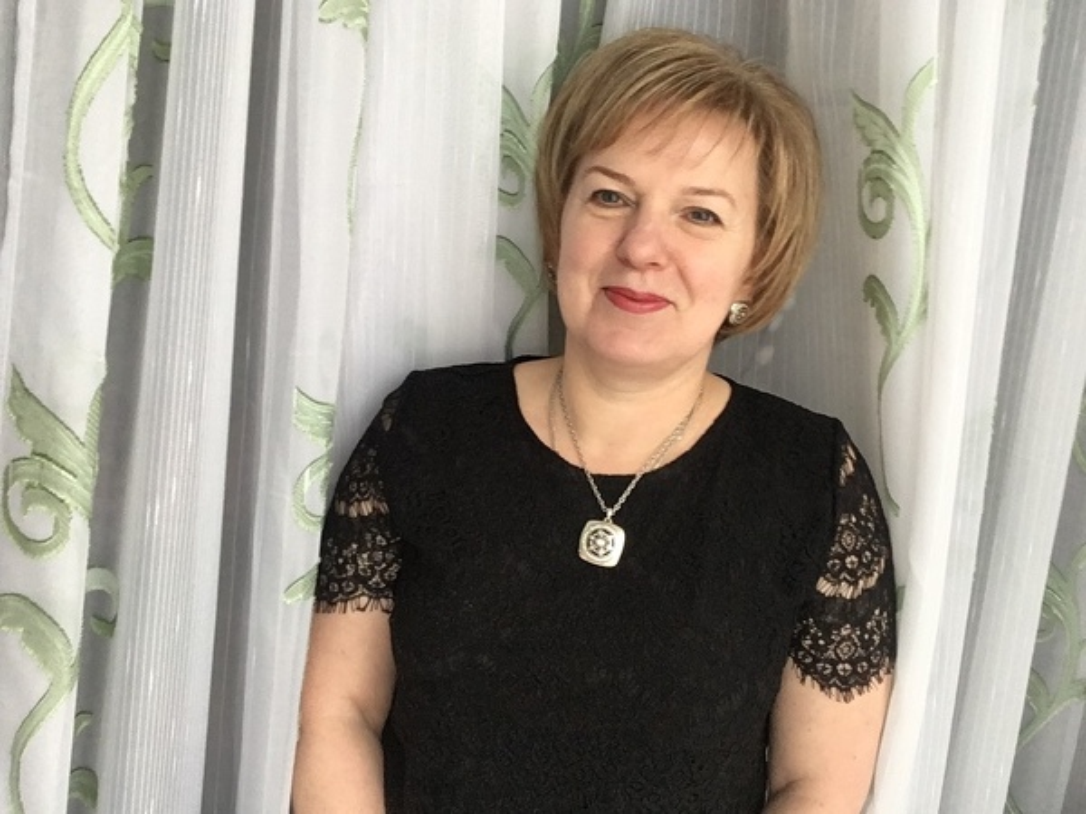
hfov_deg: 58.4
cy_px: 407
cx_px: 543
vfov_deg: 45.4
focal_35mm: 31
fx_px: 973
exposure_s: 1/33
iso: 100
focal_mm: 2.15
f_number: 2.4
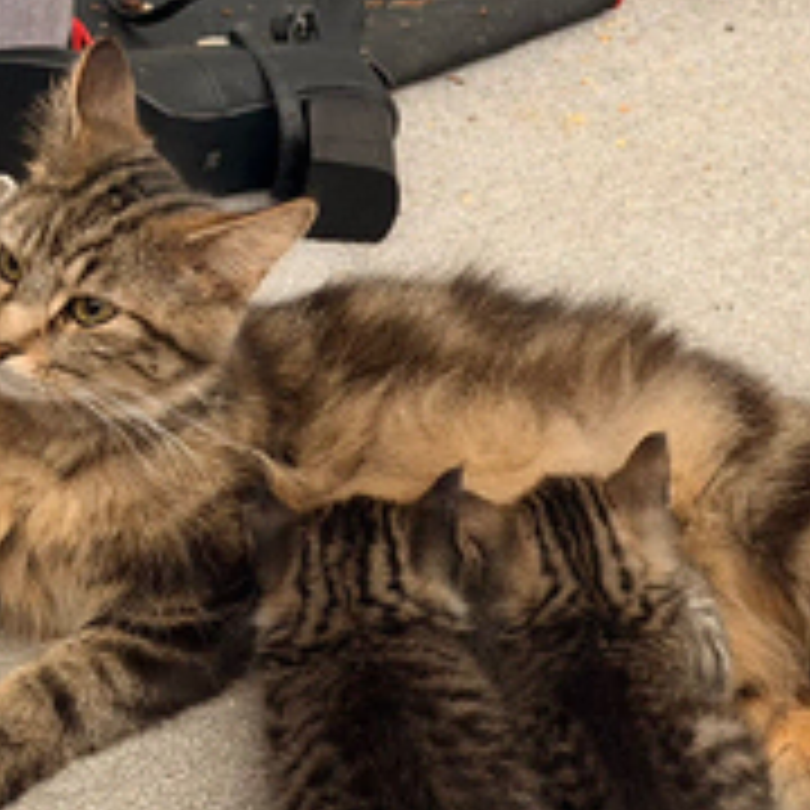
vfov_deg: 15.7
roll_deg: -6.7
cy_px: 371
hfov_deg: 15.7
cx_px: 493
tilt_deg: -30.4
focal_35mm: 111
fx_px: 2939
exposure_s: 1/38
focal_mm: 6.76
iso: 500
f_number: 1.78
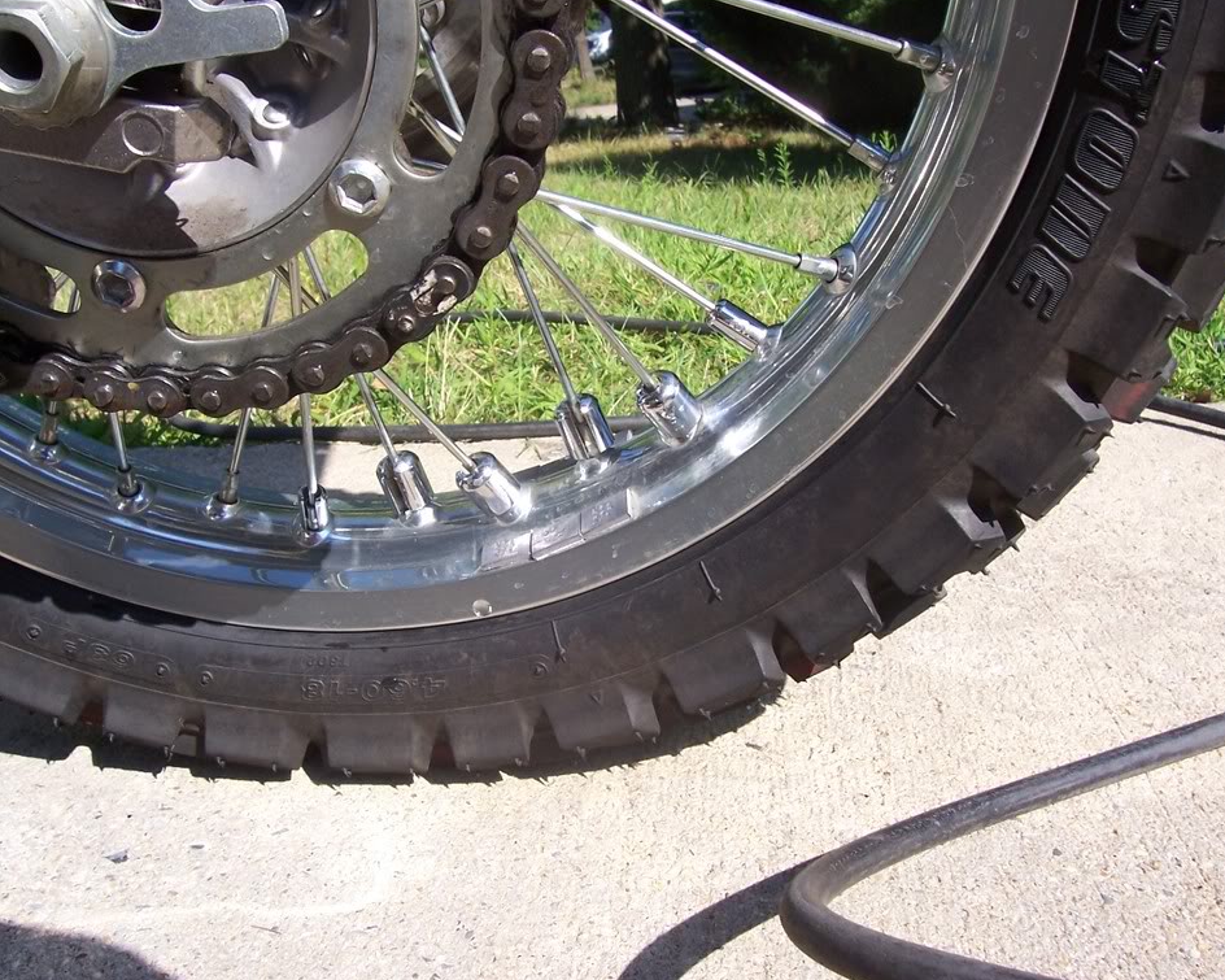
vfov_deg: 41.1
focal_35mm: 36
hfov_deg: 50.3
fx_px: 1305
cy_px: 487
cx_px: 580
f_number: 5.6
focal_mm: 5.6
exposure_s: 1/250
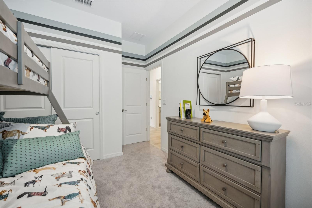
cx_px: 156
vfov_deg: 81.2
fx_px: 121
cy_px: 104
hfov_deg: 104.3
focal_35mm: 14
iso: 400
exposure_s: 1/15
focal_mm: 14
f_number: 8
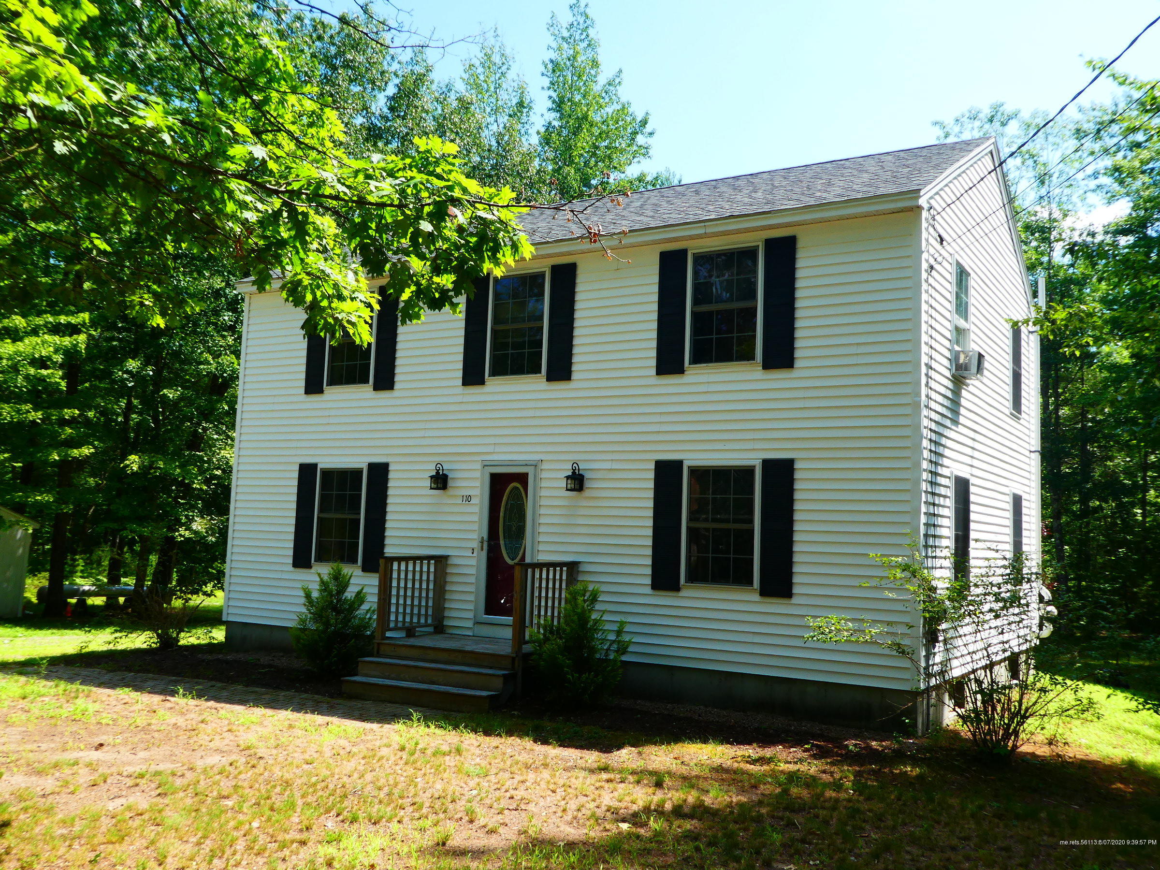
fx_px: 1039
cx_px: 580
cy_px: 435
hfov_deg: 58.4
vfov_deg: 45.4
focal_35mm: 31
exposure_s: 1/160
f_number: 5
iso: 80
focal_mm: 5.4
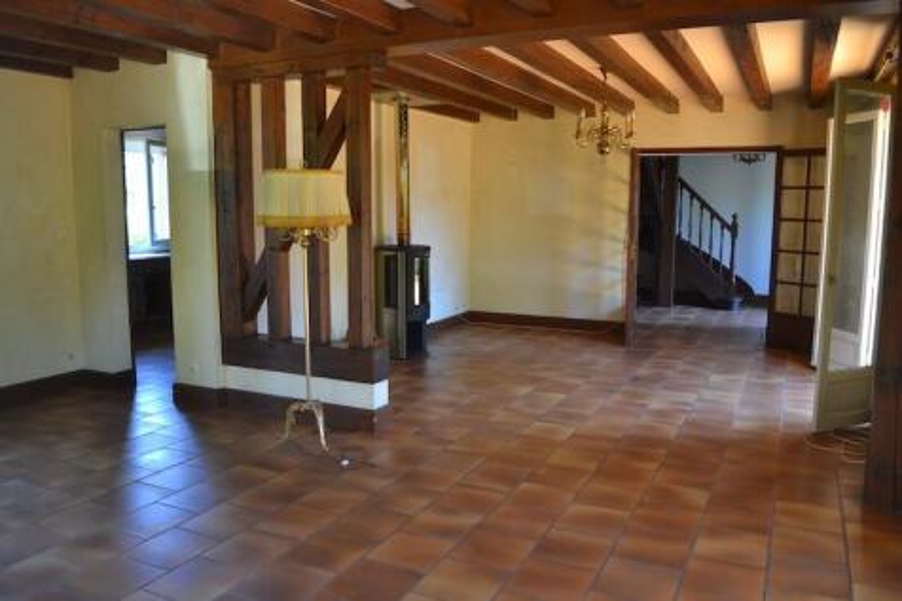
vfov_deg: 47.9
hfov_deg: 67.4
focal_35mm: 27
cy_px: 300
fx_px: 676
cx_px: 451
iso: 400
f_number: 3.5
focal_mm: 18
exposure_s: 1/50
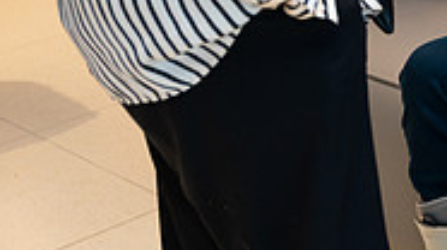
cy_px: -192
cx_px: 654
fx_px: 1444
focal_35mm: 122
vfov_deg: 9.4
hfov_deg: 16.2
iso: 500
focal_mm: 37
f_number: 3.5
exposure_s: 1/200
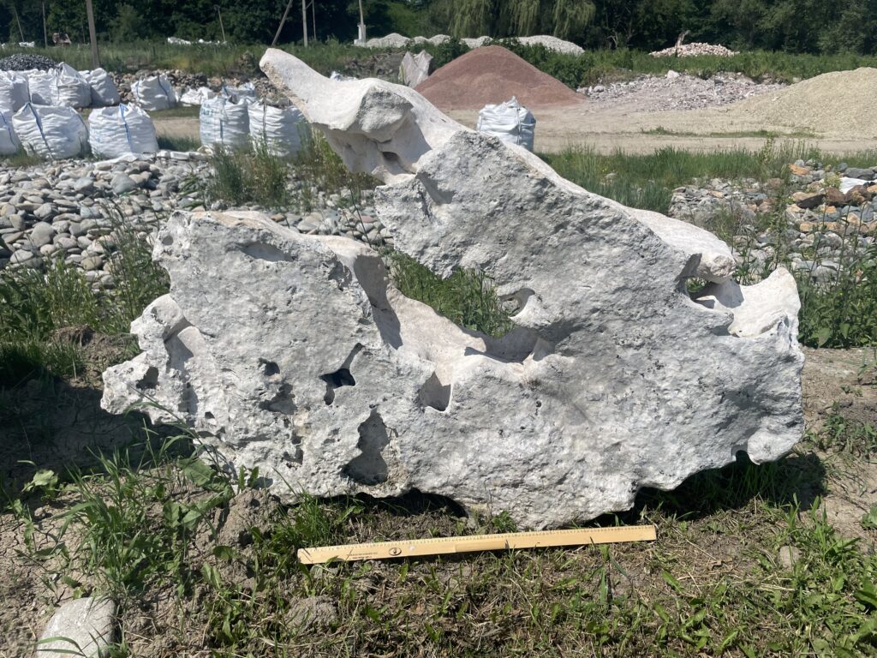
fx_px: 659
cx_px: 438
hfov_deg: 67.3
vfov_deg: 53.1
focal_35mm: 26
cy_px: 329
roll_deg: -1.9
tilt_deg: -22.3
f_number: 1.6
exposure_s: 1/6494
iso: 32
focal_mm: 4.2
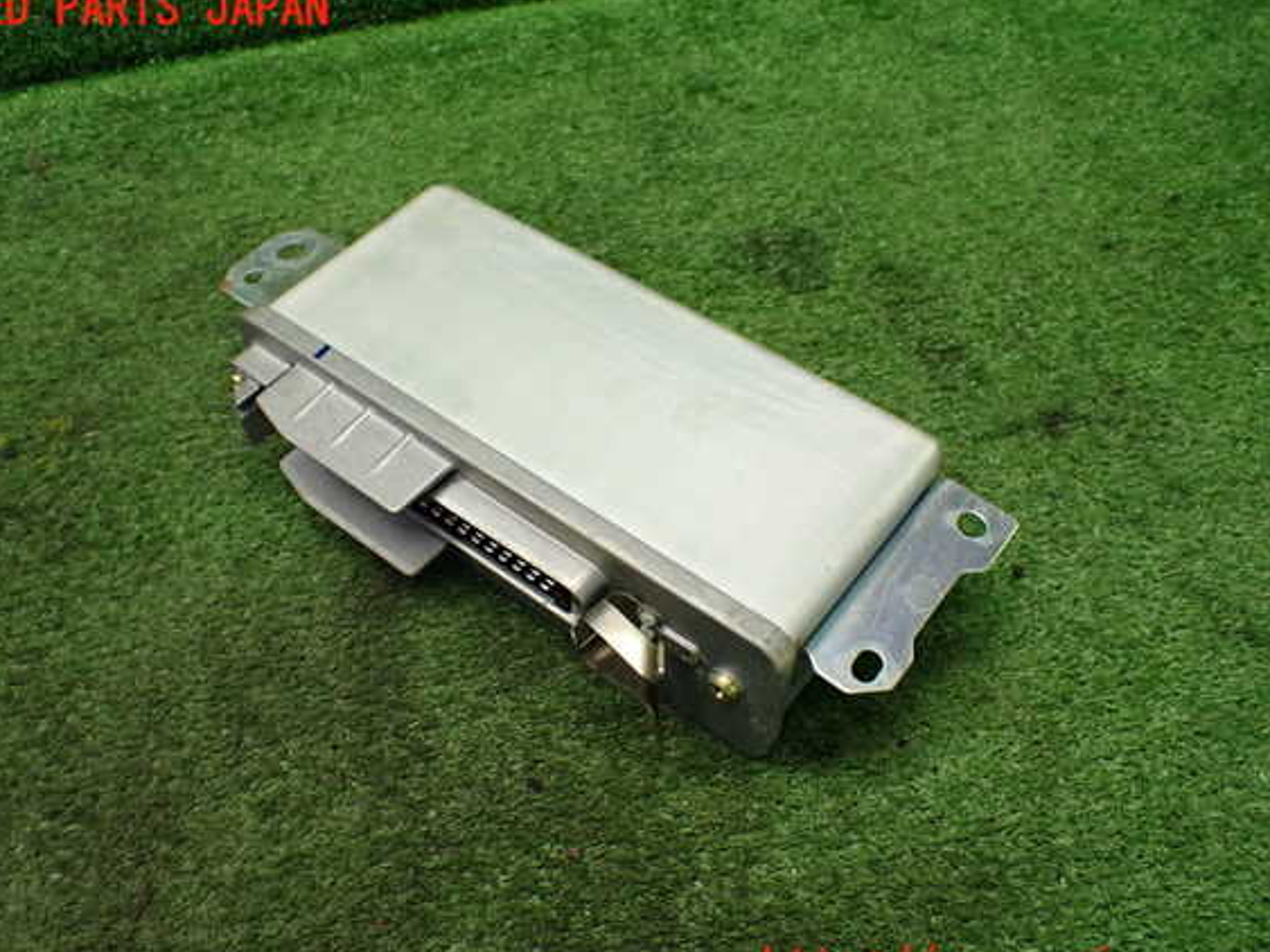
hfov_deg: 56.8
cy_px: 490
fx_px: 1174
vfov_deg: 44.1
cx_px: 596
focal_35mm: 32
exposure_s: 1/125
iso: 500
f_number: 2.3
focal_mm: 5.4
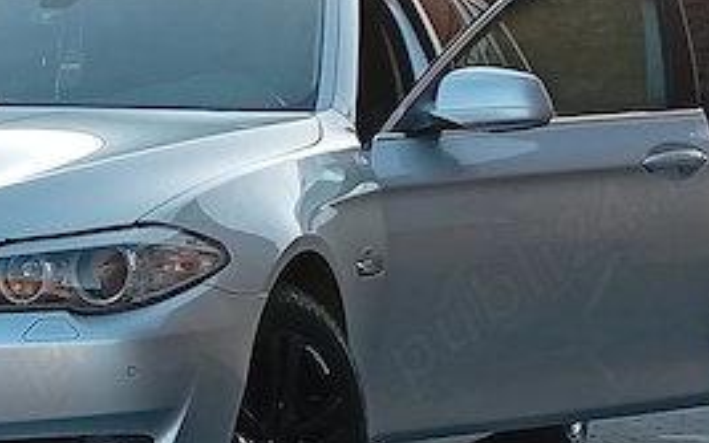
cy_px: 286
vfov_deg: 8.9
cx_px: -3
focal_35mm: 148
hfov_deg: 13.9
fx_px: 2860
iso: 74
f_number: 1.8
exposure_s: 1/100
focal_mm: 3.96
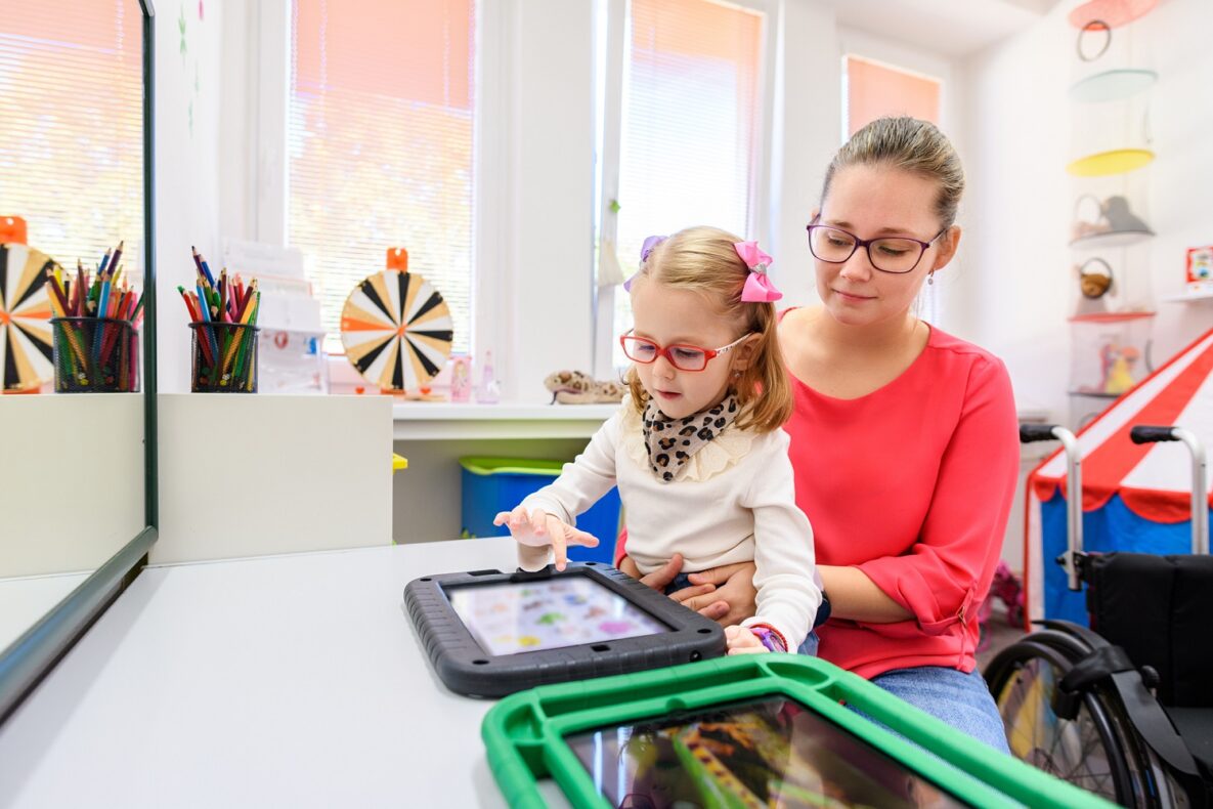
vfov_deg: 61.9
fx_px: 674
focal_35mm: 20
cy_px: 404
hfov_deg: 84.0
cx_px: 606
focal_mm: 20
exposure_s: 1/125
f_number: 3.2
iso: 400
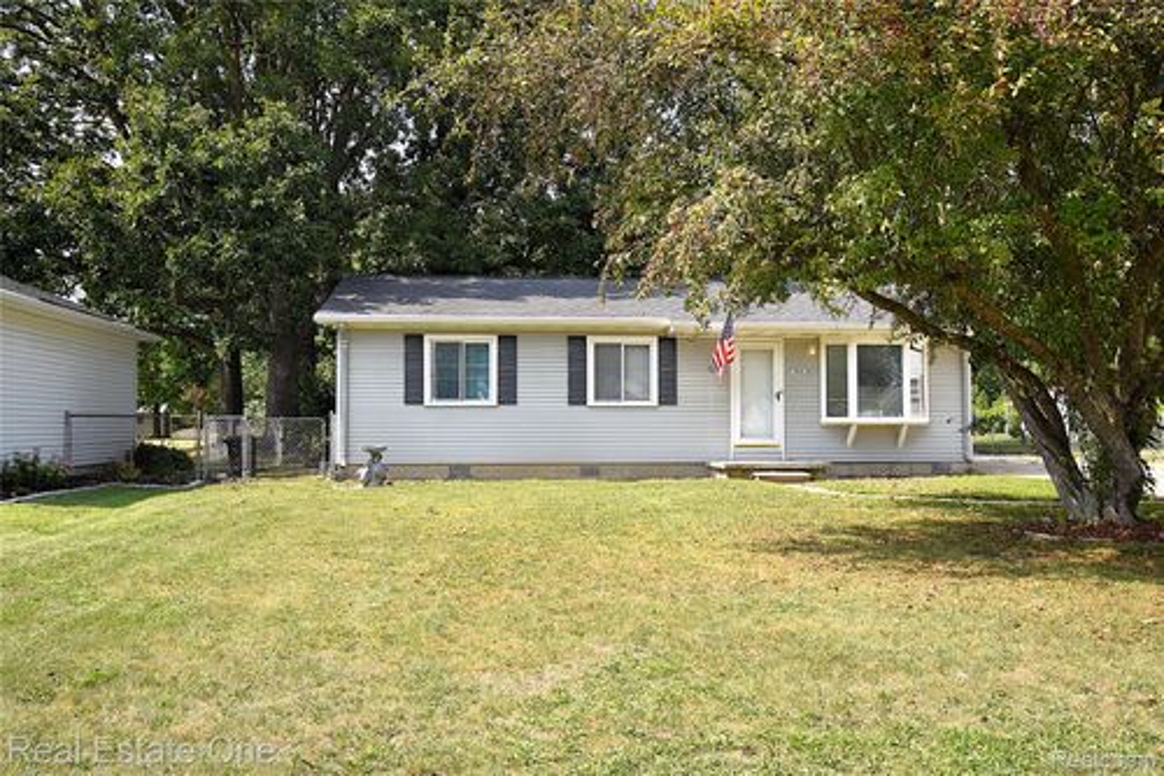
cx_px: 582
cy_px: 388
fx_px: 970
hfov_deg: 61.9
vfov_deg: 43.6
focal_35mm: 30
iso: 100
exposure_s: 1/200
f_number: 5.6
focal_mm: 20
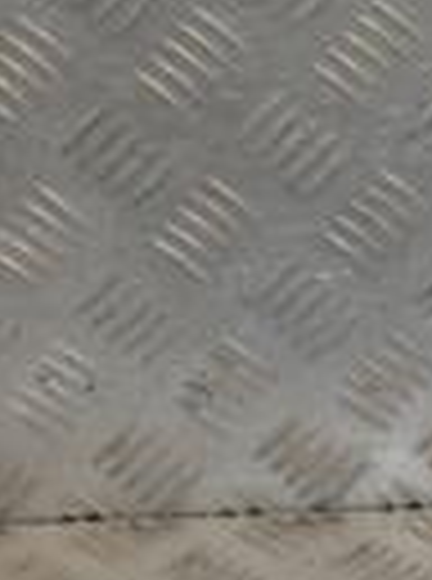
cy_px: 715
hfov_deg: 8.8
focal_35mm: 168
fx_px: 2814
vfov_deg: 11.5
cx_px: 333
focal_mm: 25
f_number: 9
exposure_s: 1/200
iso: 800
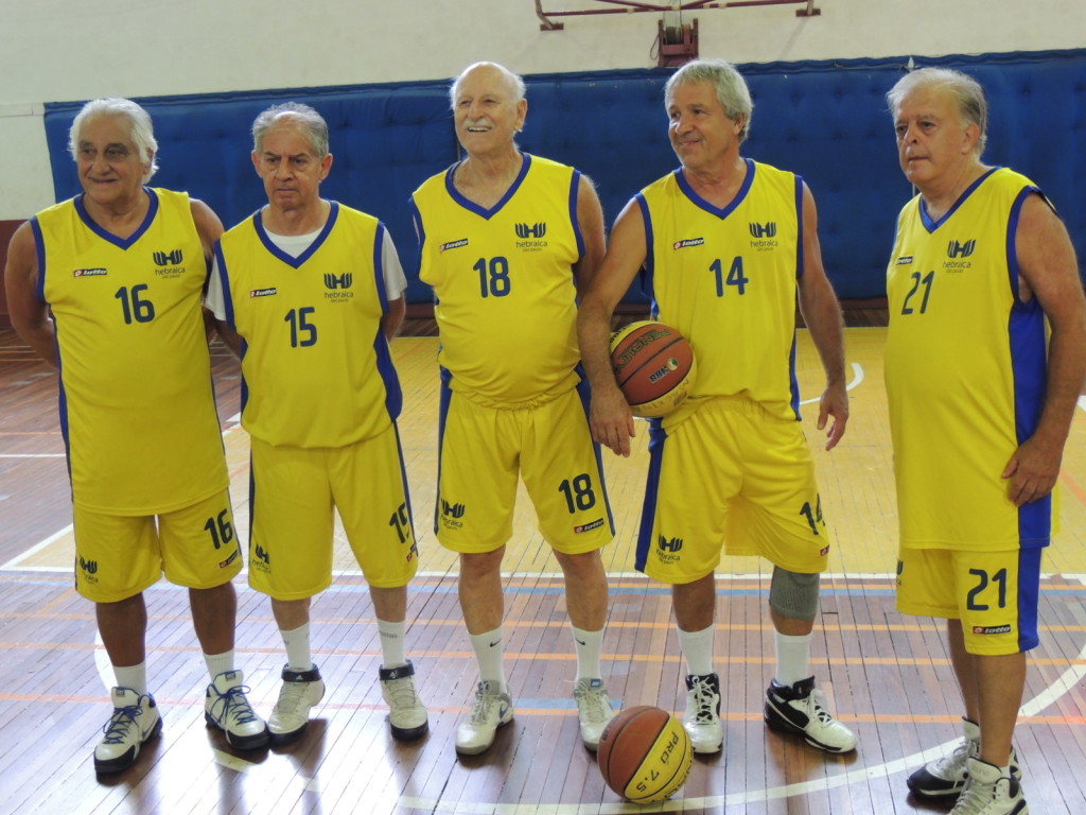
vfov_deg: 33.6
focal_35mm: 43
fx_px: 1349
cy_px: 408
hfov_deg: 43.9
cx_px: 543
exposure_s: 1/13
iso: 400
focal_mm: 7.6
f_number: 3.4
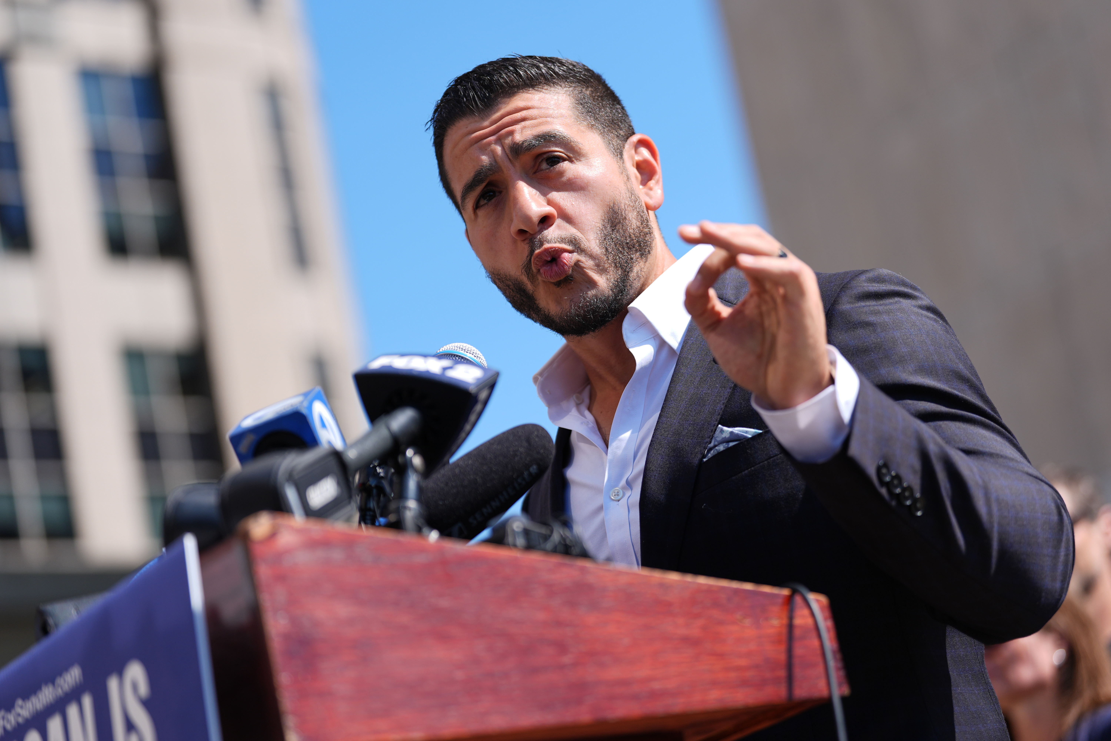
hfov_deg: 20.4
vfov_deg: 13.7
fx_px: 3086
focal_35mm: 100
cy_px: 370
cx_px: 556
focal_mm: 100
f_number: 2.8
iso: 125
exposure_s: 1/2500
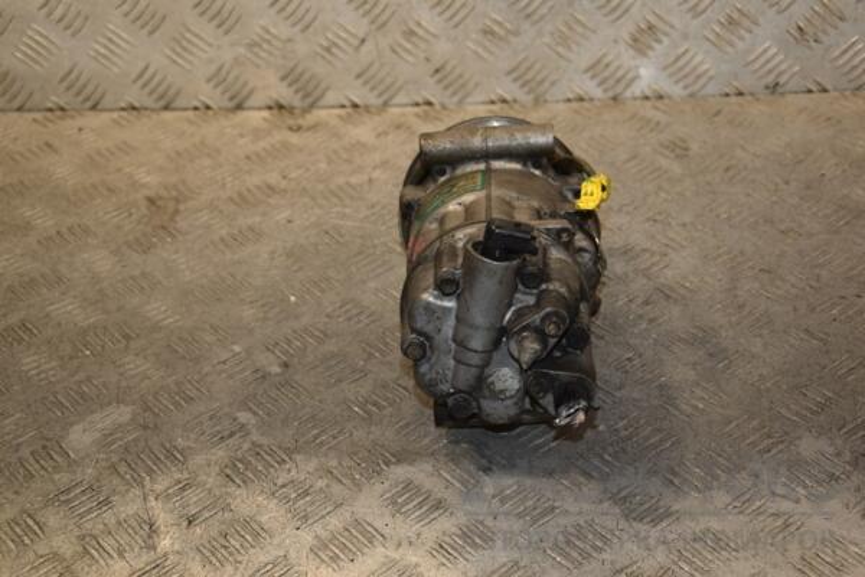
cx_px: 432
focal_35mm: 63
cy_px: 288
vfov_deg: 21.6
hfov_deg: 31.9
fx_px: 1514
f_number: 5.6
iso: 800
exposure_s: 1/200
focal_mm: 42
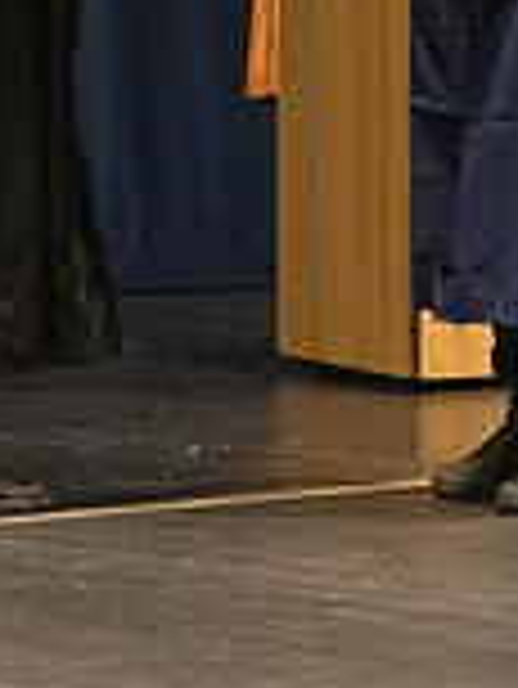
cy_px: -234
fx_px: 11337
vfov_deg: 3.5
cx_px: 218
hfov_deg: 2.6
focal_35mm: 569
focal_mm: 135
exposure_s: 1/250
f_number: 4.5
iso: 8000
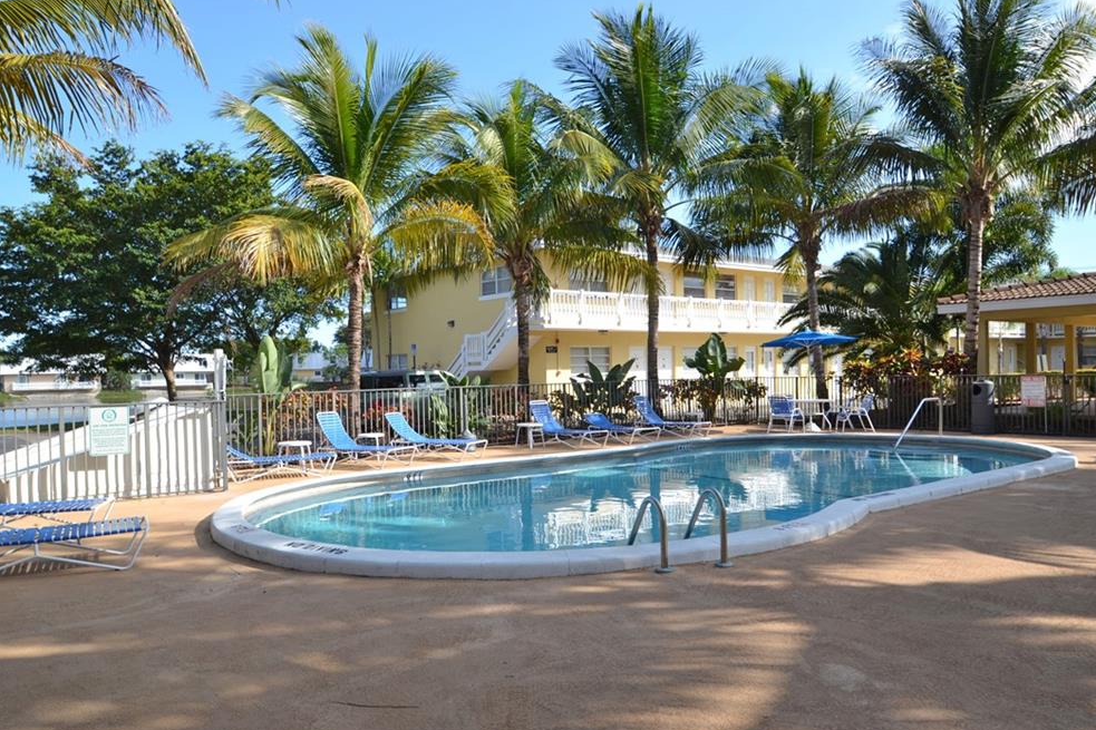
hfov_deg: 71.5
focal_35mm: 25
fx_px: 761
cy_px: 359
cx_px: 552
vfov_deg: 51.3
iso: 100
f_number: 7.1
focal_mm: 16
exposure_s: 1/160
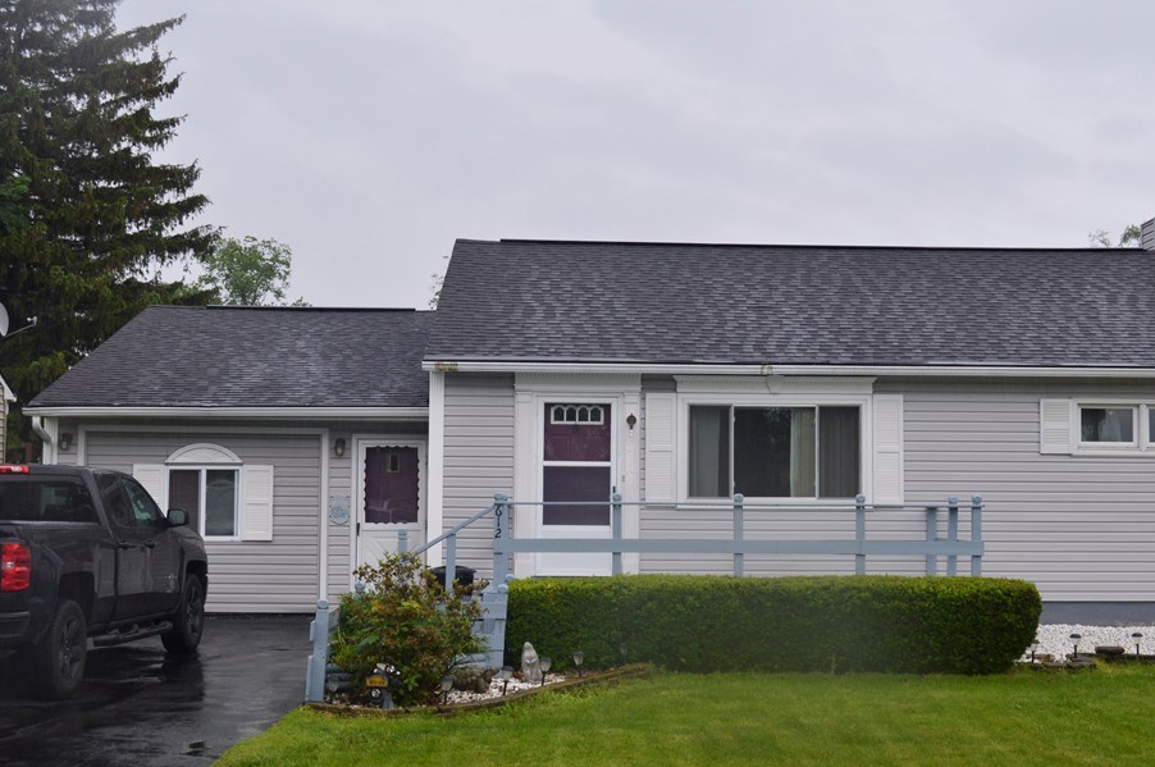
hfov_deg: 41.9
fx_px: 1506
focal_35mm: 47
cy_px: 420
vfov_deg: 28.6
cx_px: 655
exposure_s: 1/125
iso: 400
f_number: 9
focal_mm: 26
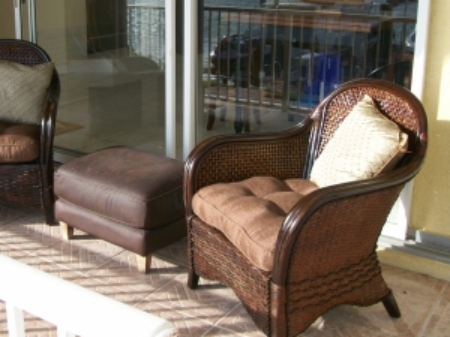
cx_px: 160
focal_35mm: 48
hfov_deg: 39.3
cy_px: 127
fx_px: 624
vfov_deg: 30.1
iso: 80
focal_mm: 6
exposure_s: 1/640
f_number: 2.7
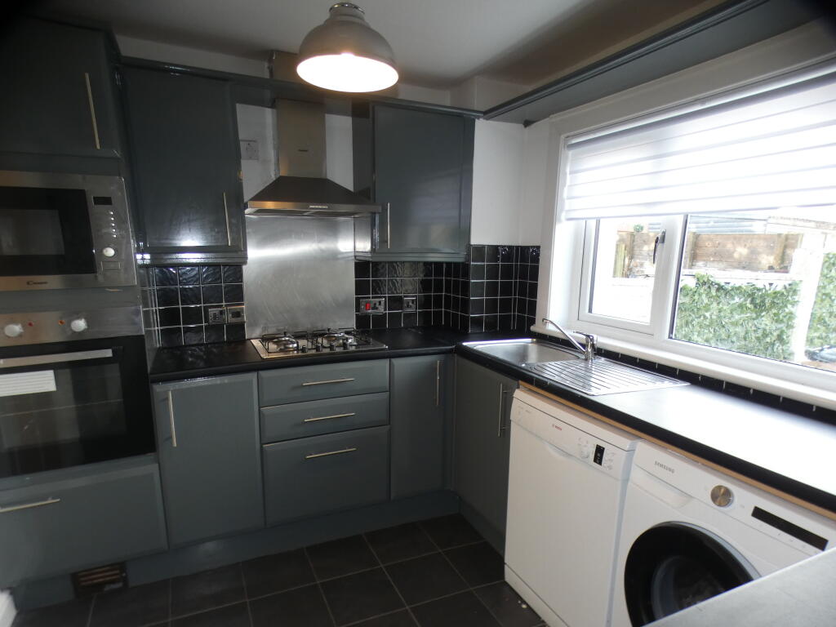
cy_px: 314
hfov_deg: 81.7
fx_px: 483
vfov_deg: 66.0
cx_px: 418
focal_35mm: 20
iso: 200
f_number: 2.8
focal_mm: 3.6
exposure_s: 1/60
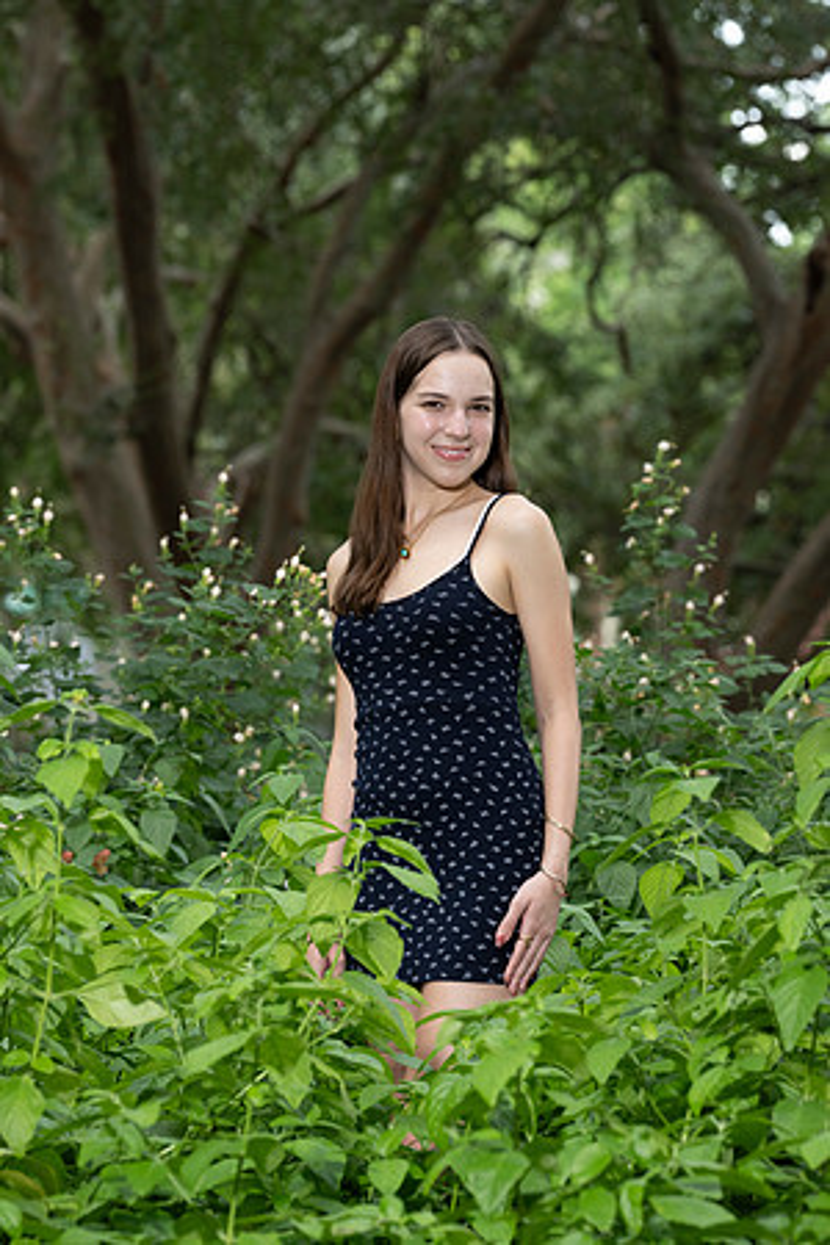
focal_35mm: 200
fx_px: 6916
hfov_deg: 6.9
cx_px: 415
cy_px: 622
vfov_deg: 10.3
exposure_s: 1/200
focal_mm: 200
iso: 1000
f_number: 8
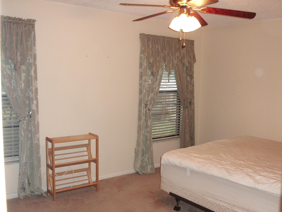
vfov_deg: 39.7
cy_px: 106
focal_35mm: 36
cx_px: 141
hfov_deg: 51.4
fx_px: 293
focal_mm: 6.3
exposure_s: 1/60
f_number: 2.9
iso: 200
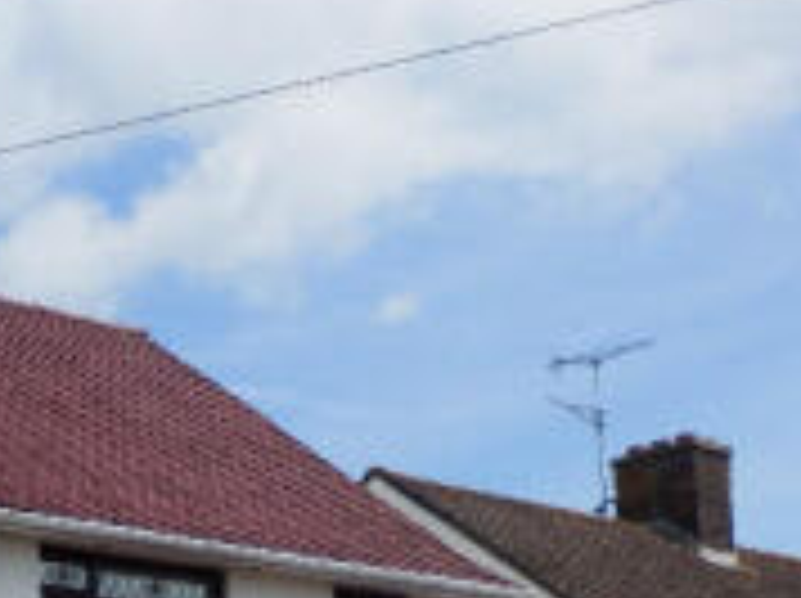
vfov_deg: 16.3
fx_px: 1895
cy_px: 915
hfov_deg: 21.6
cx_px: -227
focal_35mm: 82
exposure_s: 1/1600
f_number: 8.7
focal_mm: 4.5
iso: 80
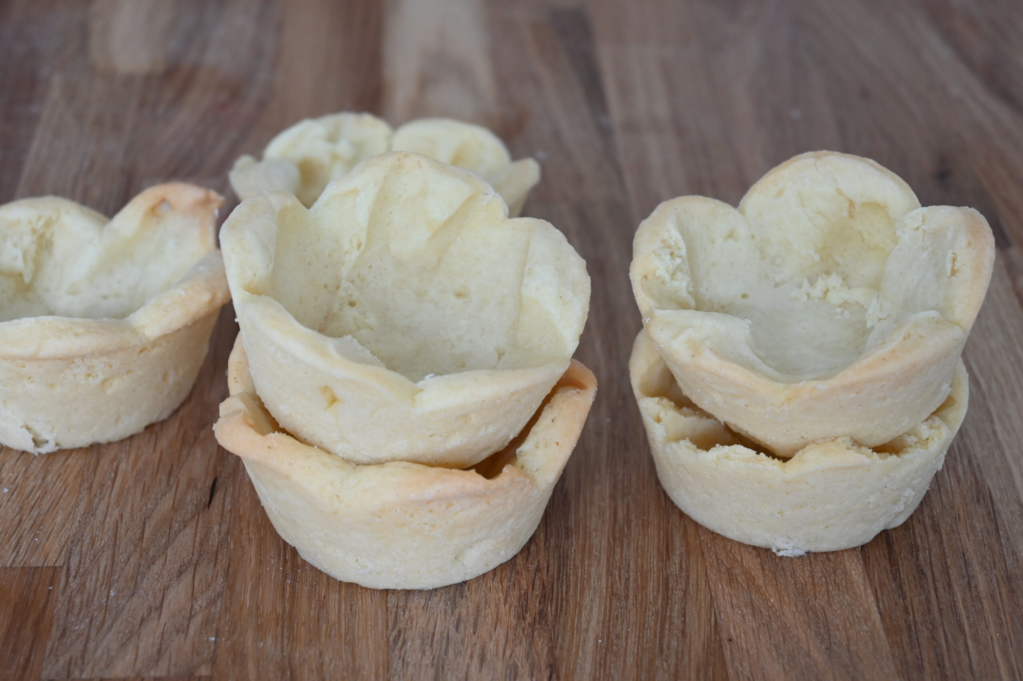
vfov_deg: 18.9
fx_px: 2045
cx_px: 512
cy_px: 340
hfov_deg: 28.1
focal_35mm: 72
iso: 640
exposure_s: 1/30
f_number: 7.1
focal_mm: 48
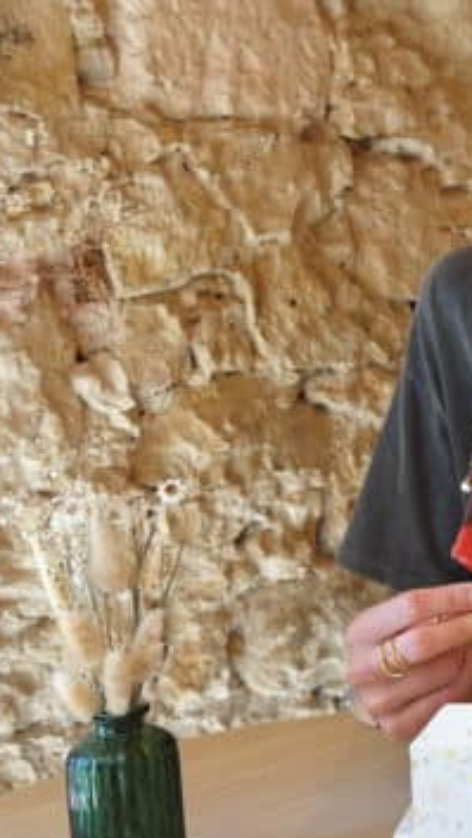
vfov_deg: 31.8
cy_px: 342
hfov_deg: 17.4
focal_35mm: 66
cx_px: 581
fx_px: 1466
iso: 640
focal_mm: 29
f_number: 5.6
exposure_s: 1/50
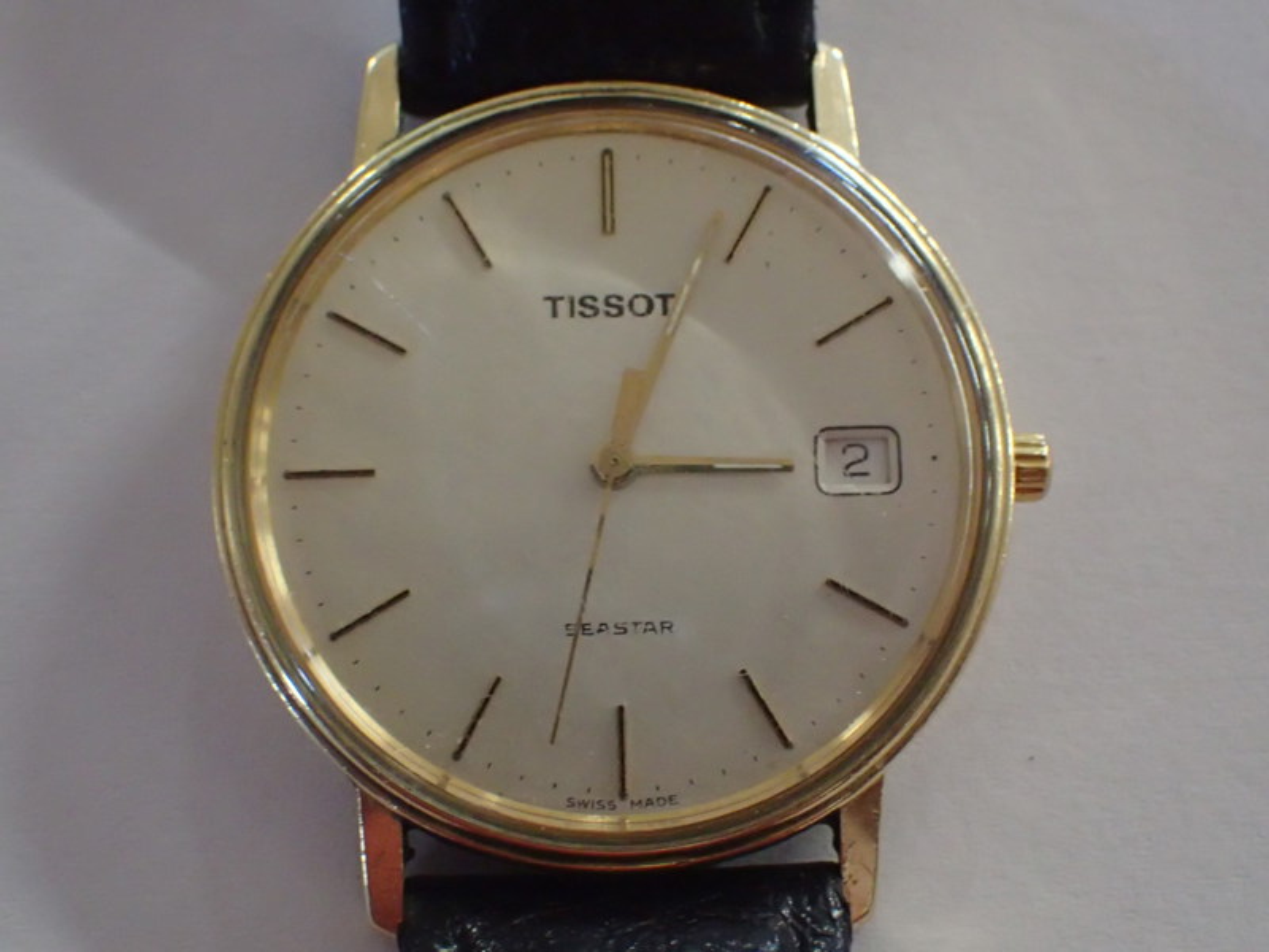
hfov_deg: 26.3
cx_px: 634
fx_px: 2713
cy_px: 476
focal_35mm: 74
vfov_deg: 19.9
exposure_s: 1/30
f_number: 4.2
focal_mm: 13.47
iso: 1600
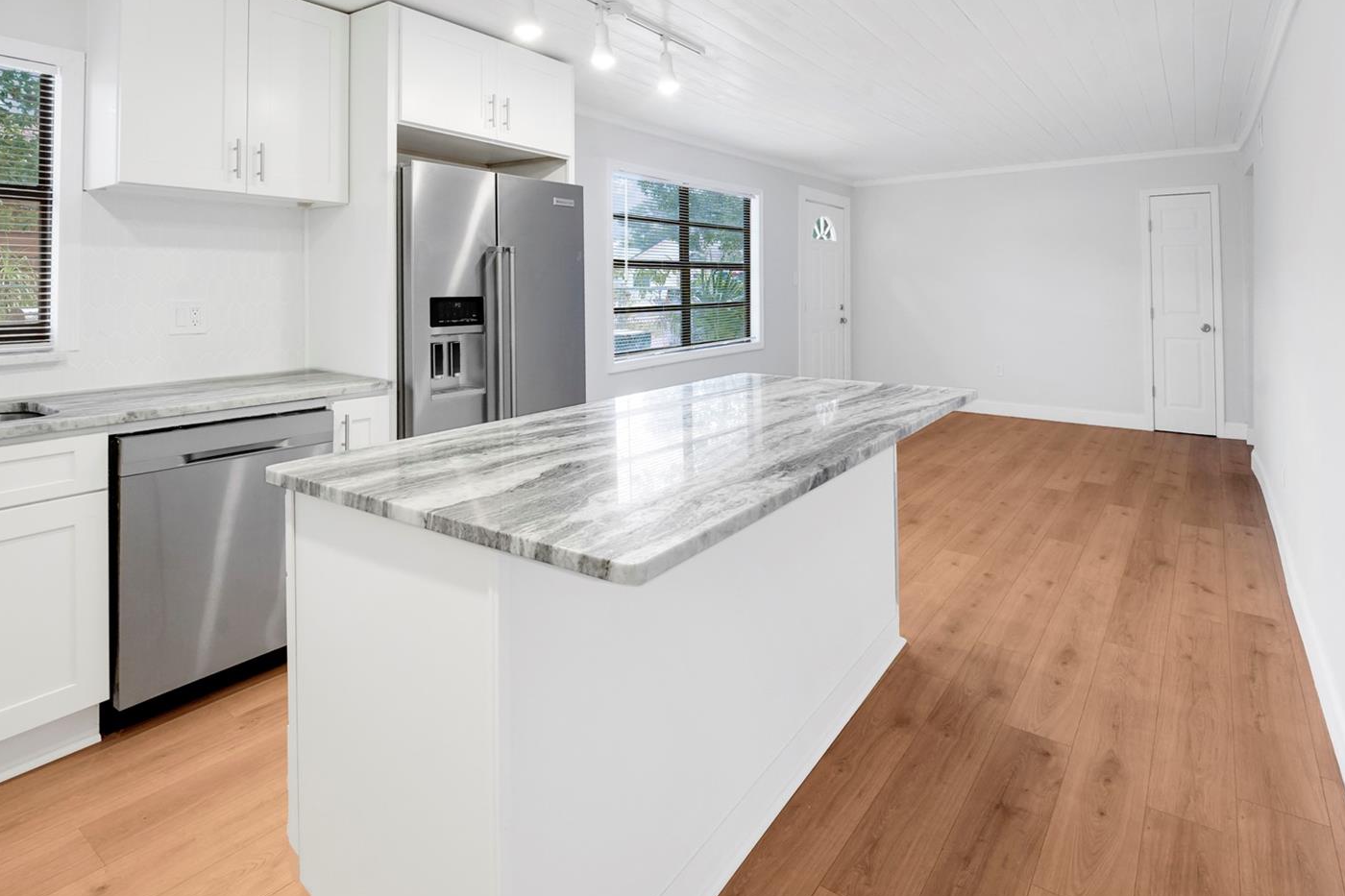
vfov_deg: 73.7
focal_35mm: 16
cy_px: 446
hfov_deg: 96.3
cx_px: 750
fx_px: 598
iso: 800
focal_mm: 14
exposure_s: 1/30
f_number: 8
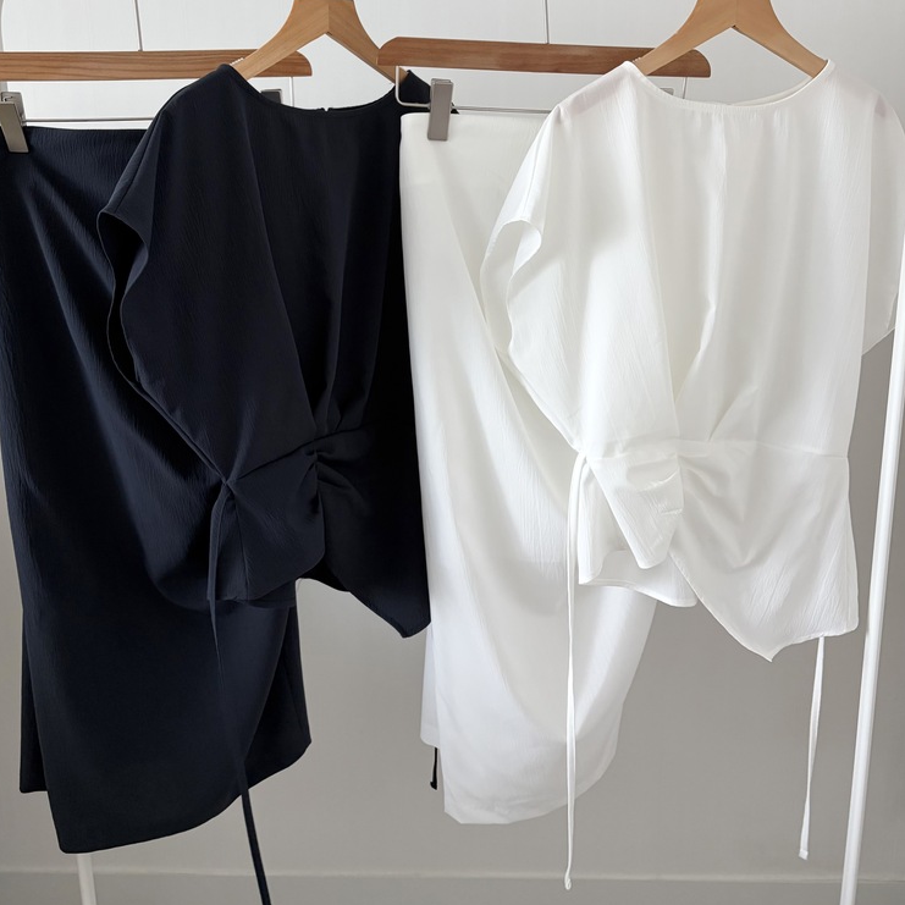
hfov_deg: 52.5
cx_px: 449
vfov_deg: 52.0
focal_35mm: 31
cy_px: 347
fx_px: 917
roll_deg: +1.5
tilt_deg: -10.3
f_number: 1.6
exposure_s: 1/60
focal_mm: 5.96
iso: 200
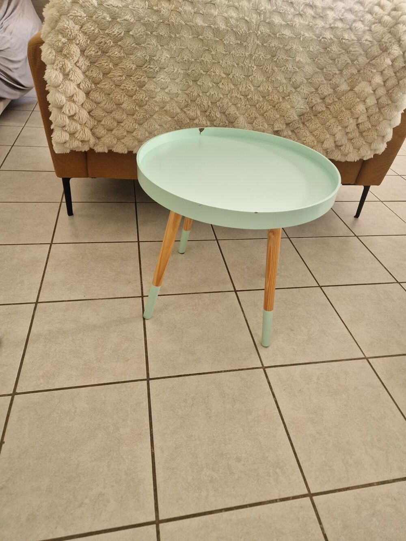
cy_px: 270
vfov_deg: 73.9
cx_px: 203
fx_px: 360
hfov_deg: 58.9
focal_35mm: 23
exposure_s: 1/100
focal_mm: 5.4
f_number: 1.8
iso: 320
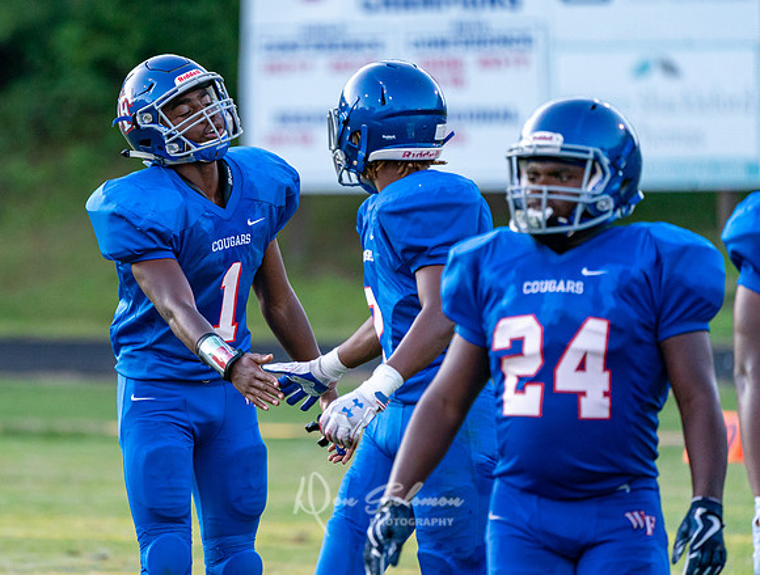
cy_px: 260
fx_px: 11206
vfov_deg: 2.9
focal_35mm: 509
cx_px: 256
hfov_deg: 3.9
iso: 4000
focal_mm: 400
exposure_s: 1/1000
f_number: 5.6
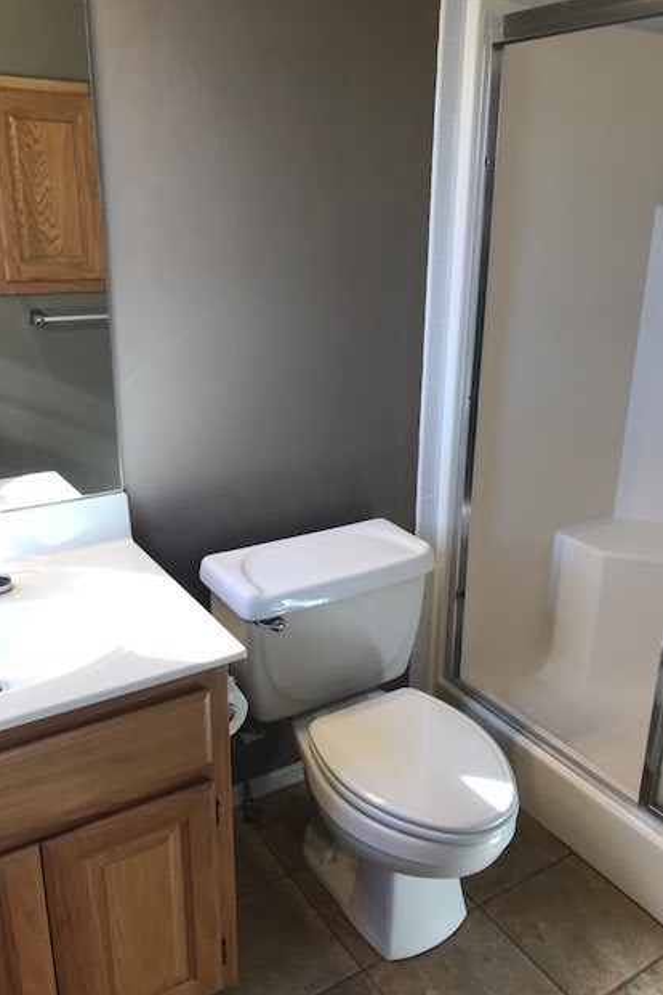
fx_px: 829
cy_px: 510
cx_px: 356
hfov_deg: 43.6
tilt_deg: -19.1
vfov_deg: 61.9
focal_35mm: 30
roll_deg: -1.2
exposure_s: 1/60
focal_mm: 3.99
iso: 32
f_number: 1.8
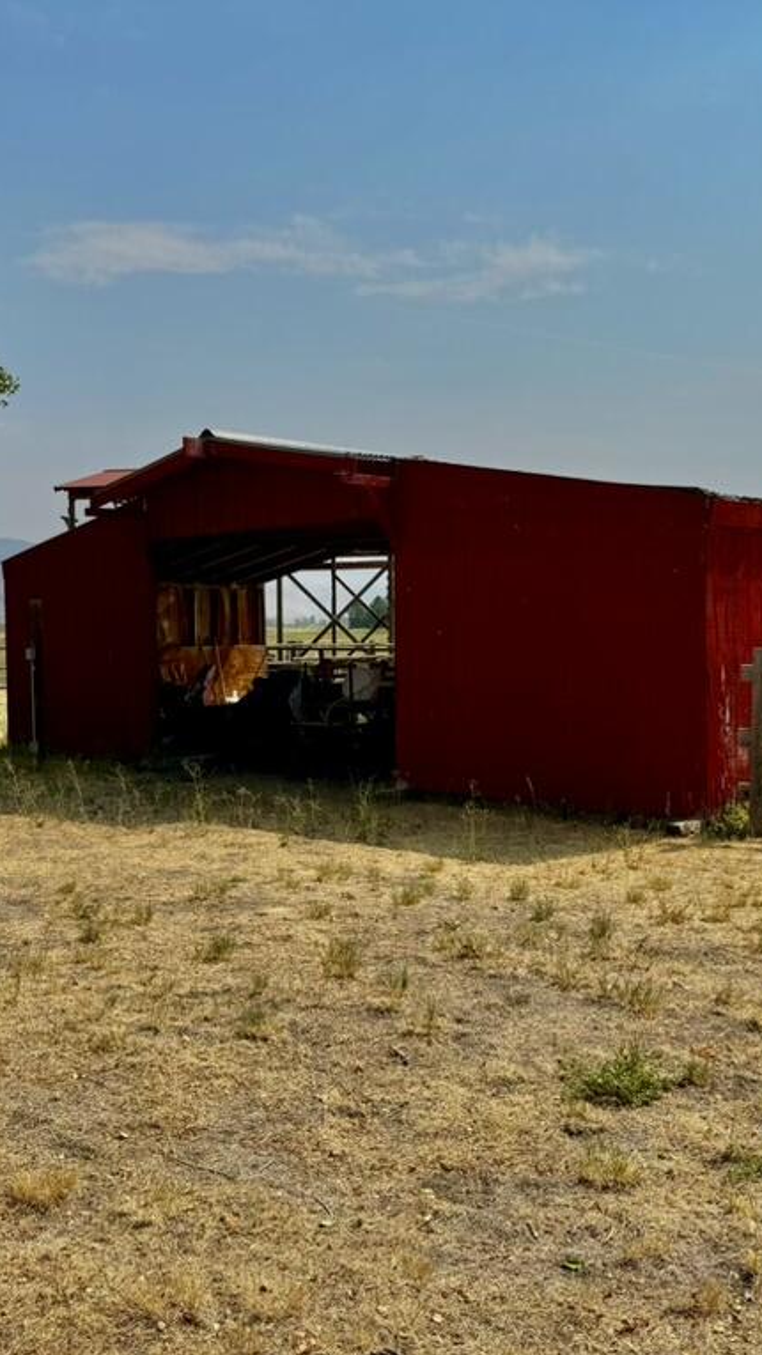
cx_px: 333
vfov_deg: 56.6
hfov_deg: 33.7
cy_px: 678
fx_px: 1258
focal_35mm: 35
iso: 80
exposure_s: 1/9009
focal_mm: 6.76
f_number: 1.78
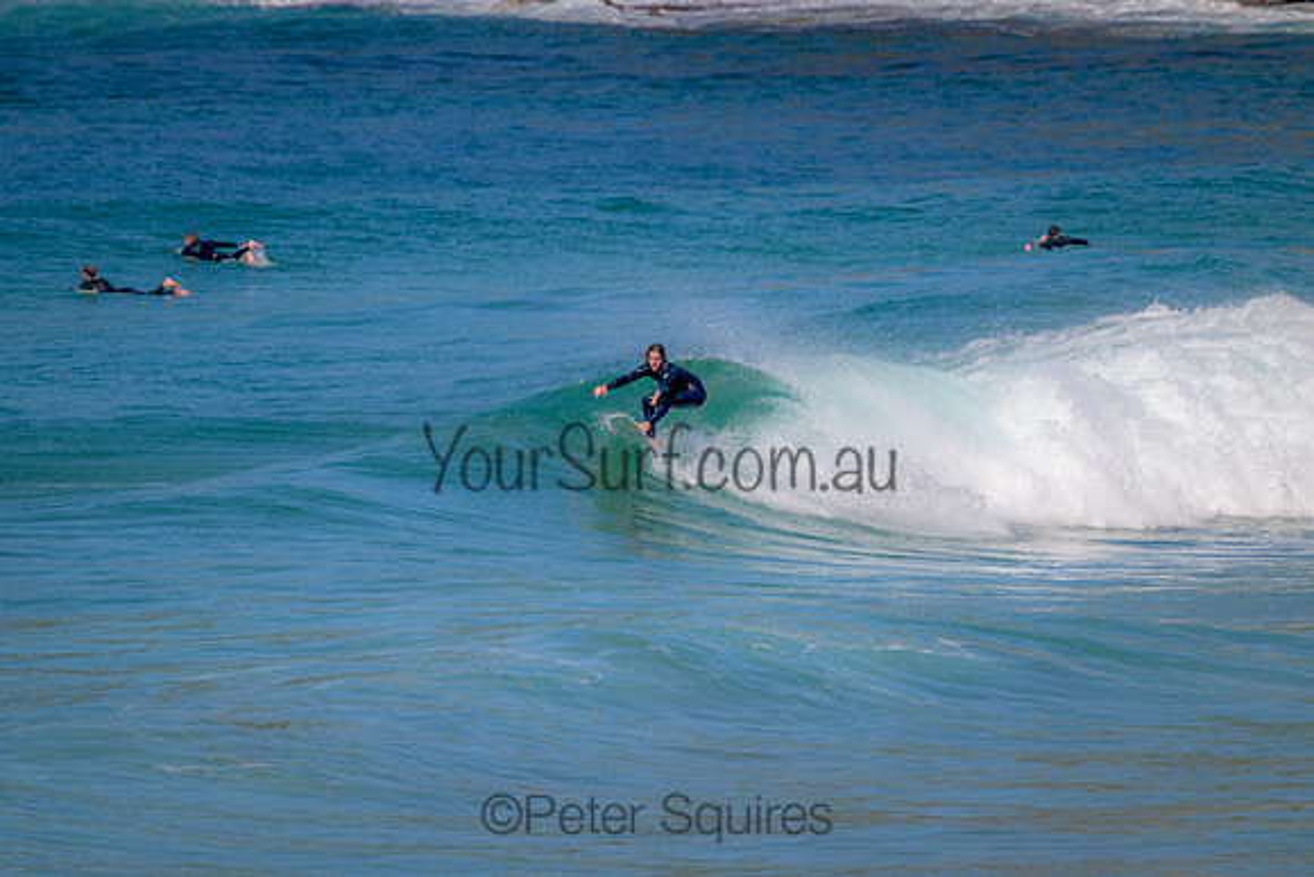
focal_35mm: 800
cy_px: 438
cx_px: 657
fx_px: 29205
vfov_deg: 1.7
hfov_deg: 2.6
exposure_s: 1/1000
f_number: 11
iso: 500
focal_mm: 800
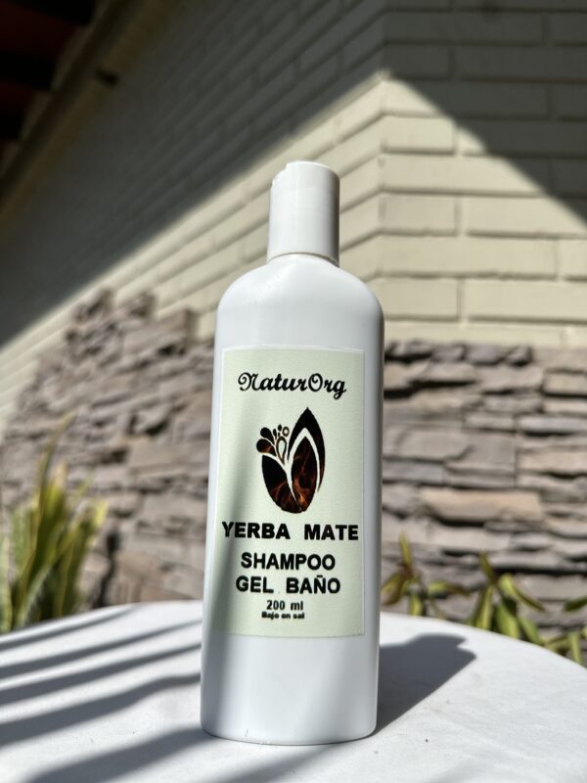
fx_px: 543
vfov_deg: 71.6
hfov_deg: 56.8
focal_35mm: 24
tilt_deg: +12.5
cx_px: 294
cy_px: 392
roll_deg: -3.7
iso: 80
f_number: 1.78
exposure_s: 1/12048
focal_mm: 6.86
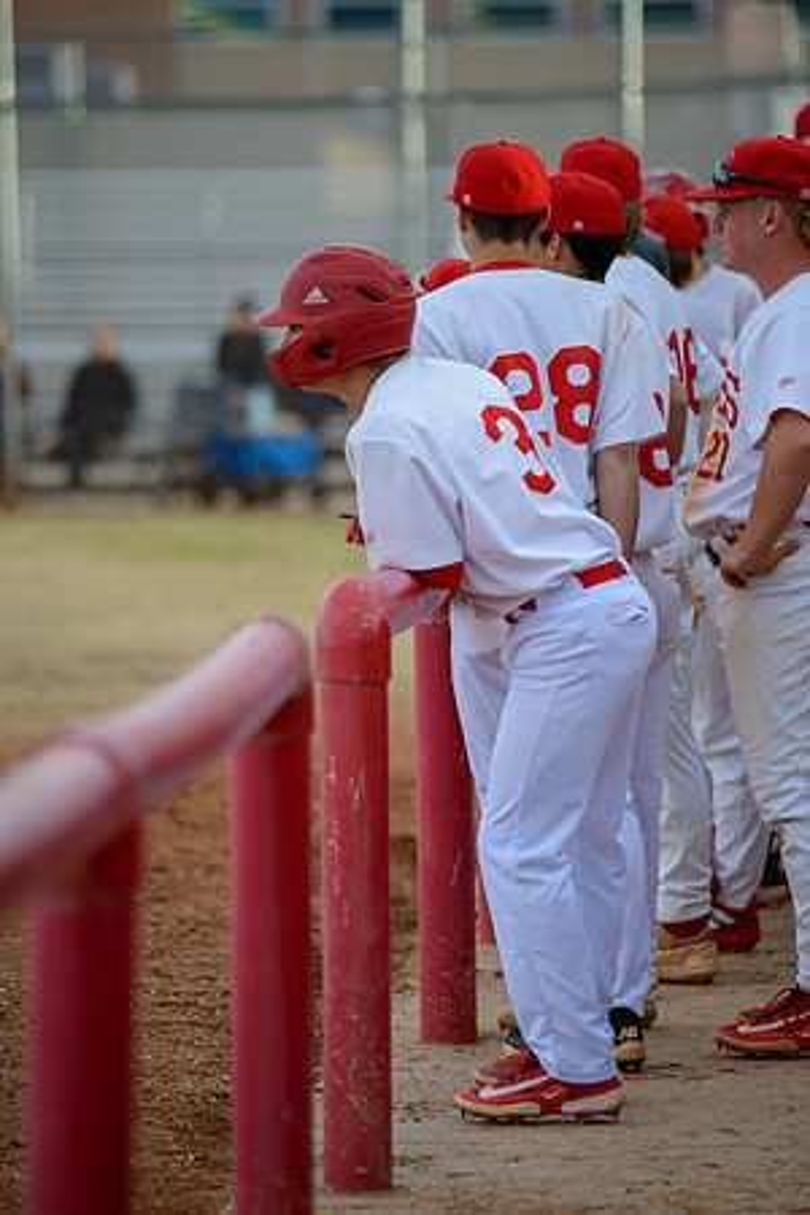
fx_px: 6749
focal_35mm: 200
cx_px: 405
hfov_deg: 6.9
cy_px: 608
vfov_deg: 10.3
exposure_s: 1/1250
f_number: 3.2
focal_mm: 200
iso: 250
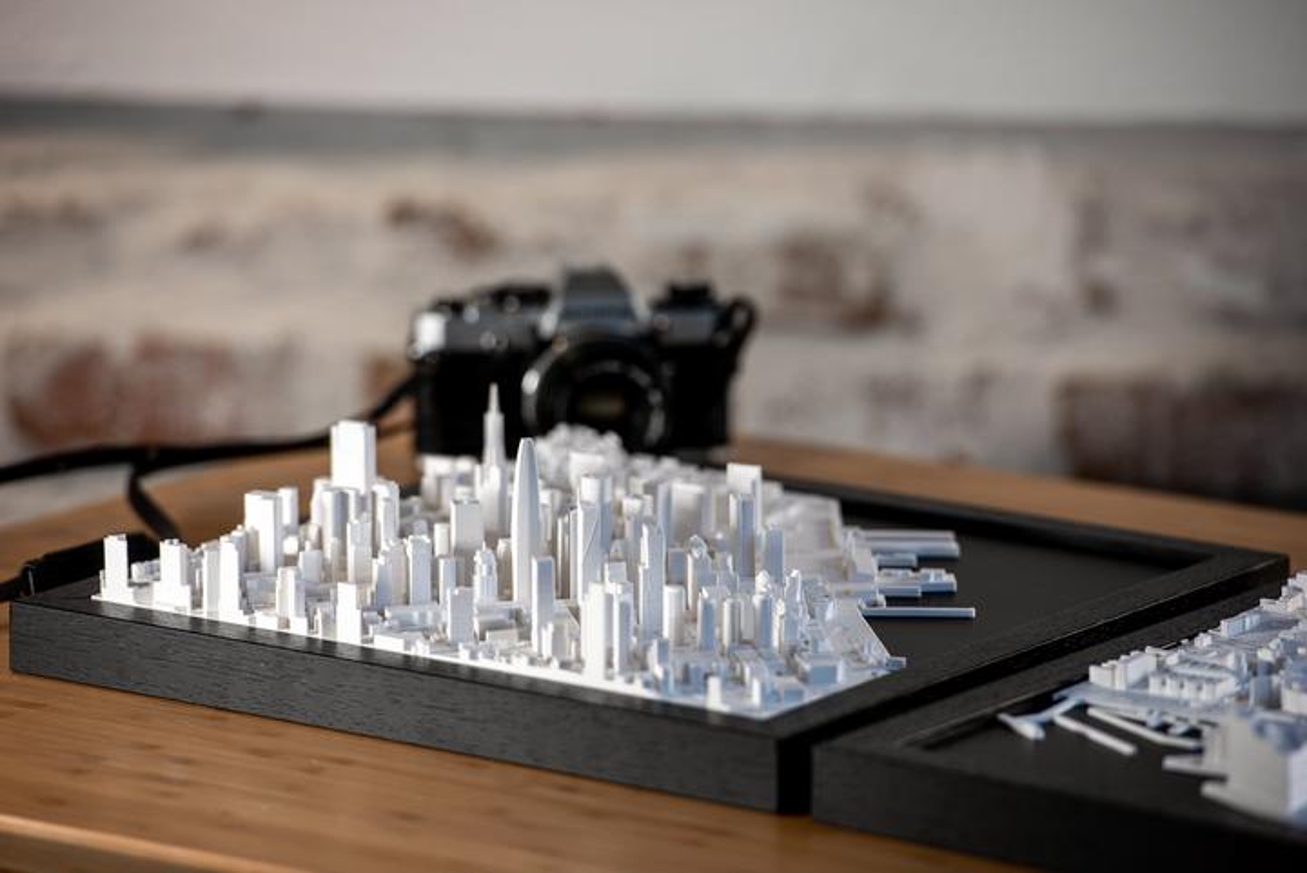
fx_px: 7265
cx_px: 654
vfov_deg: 6.9
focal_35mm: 200
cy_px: 436
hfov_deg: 10.3
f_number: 4
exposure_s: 1/200
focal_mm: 200
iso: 280
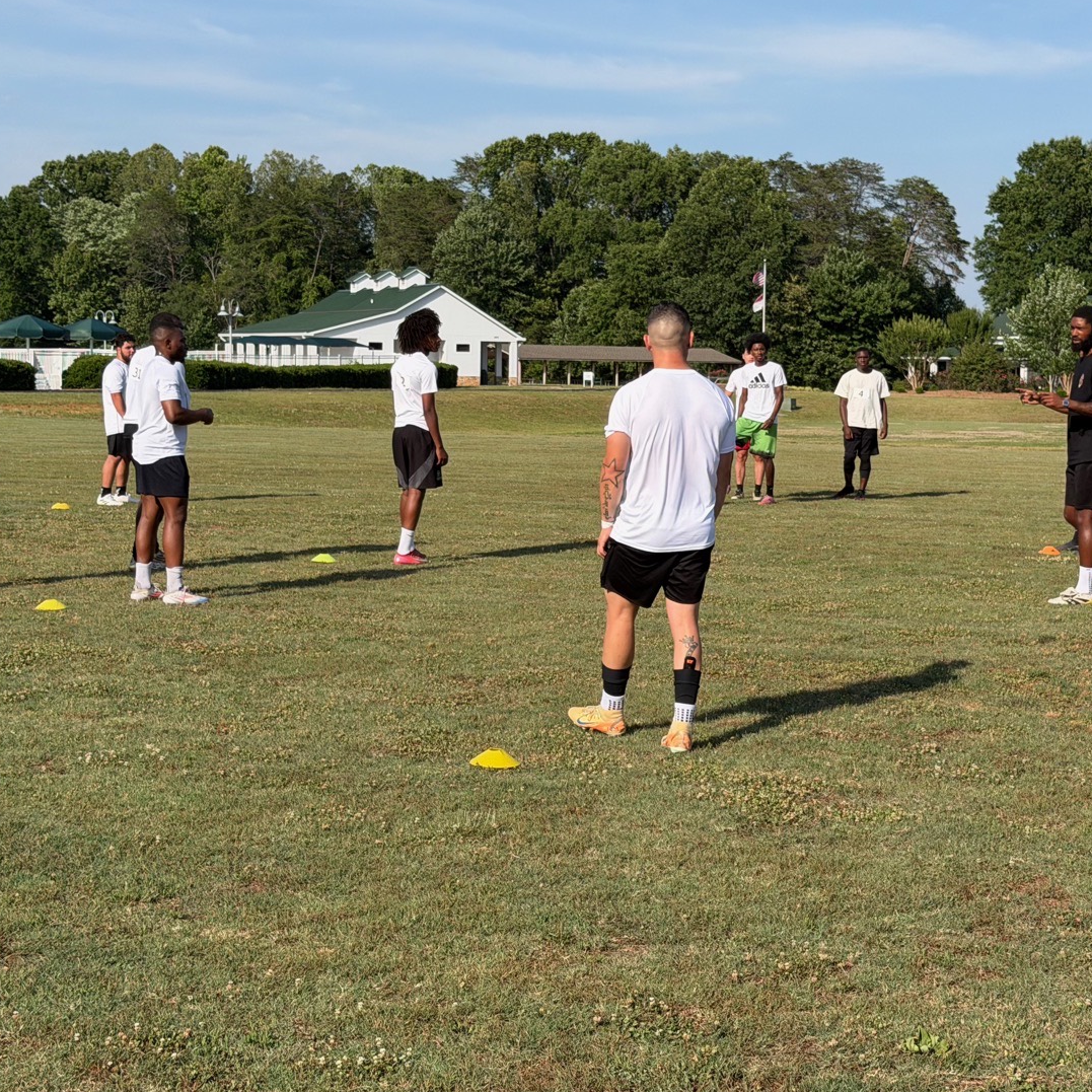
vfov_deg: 27.3
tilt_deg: -4.3
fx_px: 2248
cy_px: 492
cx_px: 617
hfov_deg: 27.3
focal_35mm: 63
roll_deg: -0.4
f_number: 1.78
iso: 64
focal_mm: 6.76
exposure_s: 1/4878
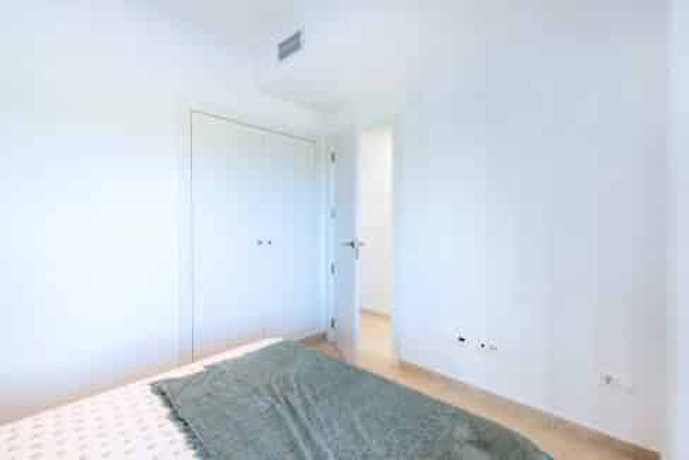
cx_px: 344
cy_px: 230
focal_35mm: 15
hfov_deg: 100.4
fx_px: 287
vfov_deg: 77.4
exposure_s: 1/20
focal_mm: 10
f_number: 9
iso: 200
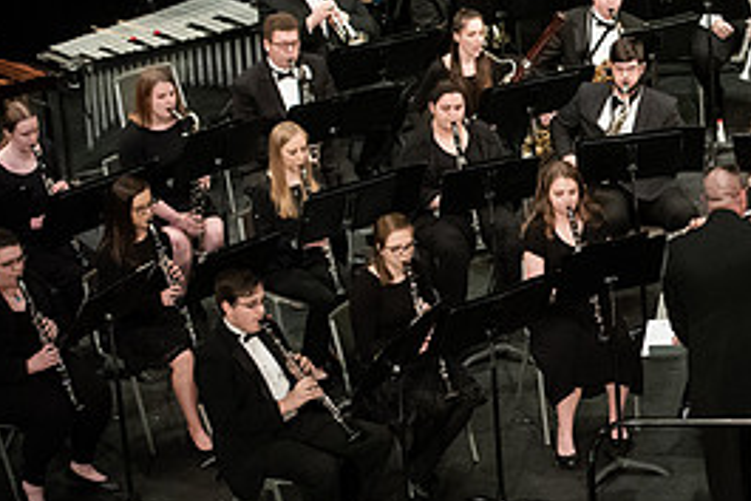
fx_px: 3193
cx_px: 737
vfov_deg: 9.0
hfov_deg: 13.2
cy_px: 273
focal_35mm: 153
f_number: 4
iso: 5000
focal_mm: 70
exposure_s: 1/250
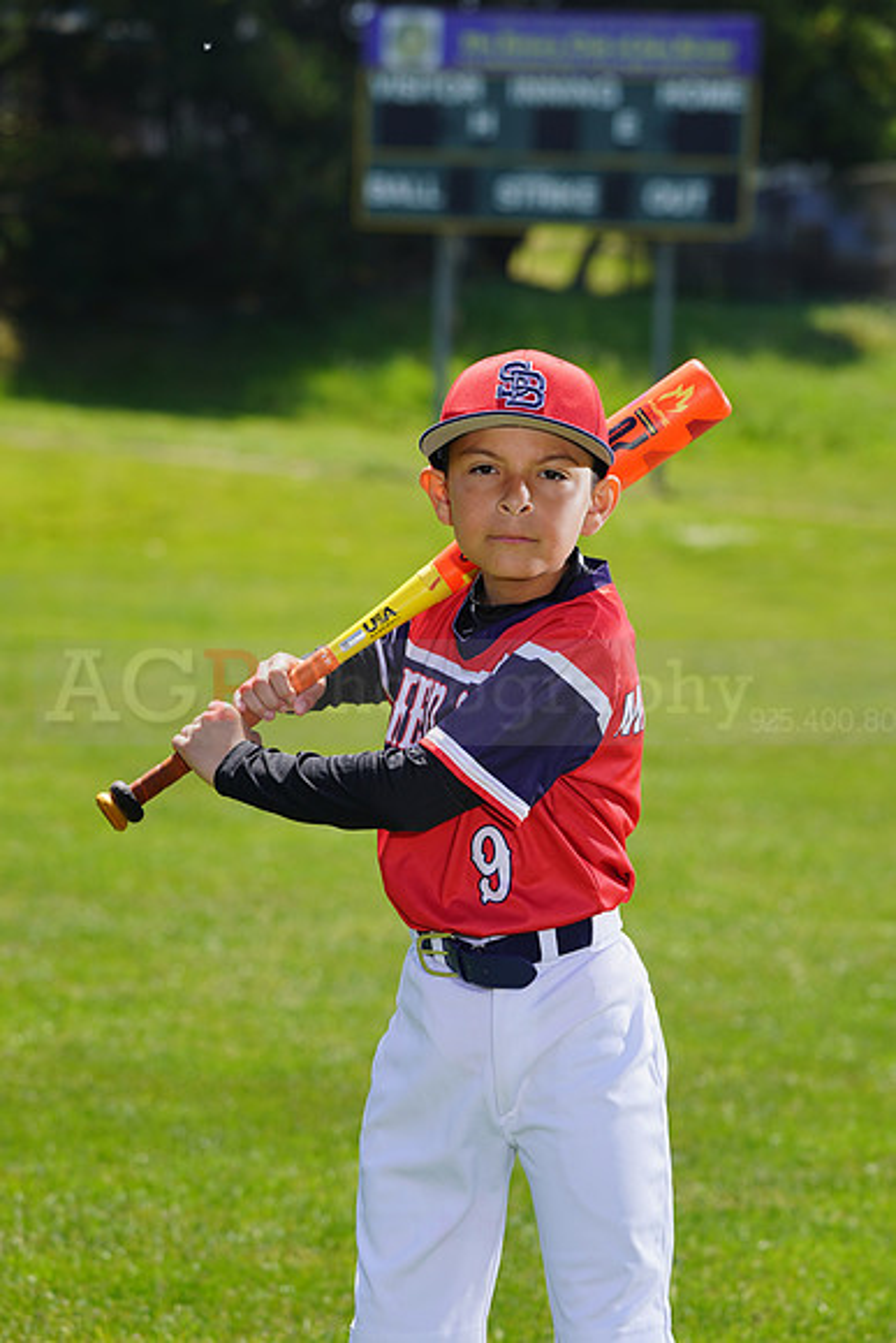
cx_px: 448
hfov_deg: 8.5
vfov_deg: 12.7
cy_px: 672
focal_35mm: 162
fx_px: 6044
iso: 100
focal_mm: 162
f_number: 7.1
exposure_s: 1/250
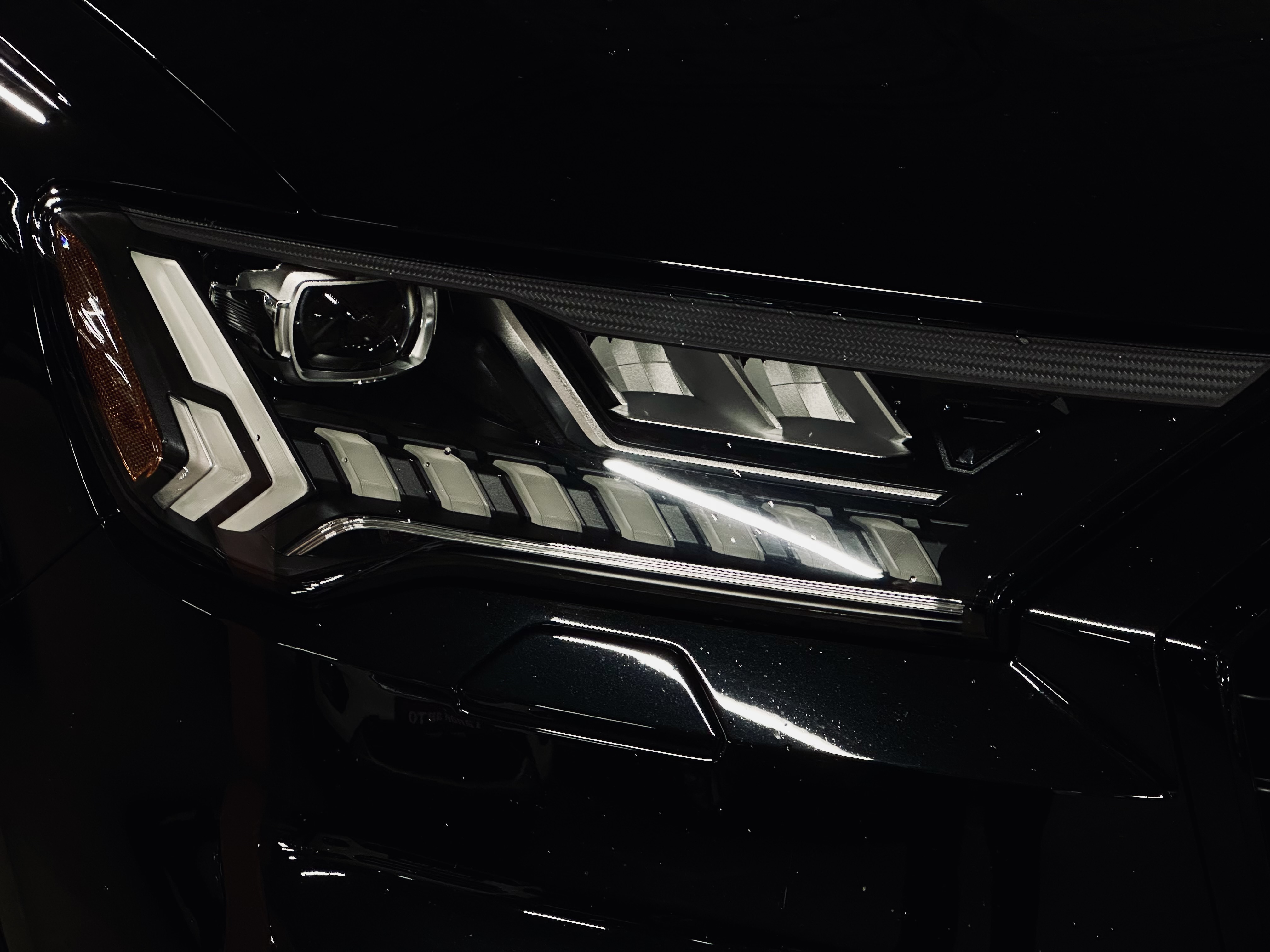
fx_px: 2825
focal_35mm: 77
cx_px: 635
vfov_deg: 19.1
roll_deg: +1.1
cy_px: 476
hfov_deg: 25.3
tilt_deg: -19.8
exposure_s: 1/50
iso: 250
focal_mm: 9
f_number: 2.8
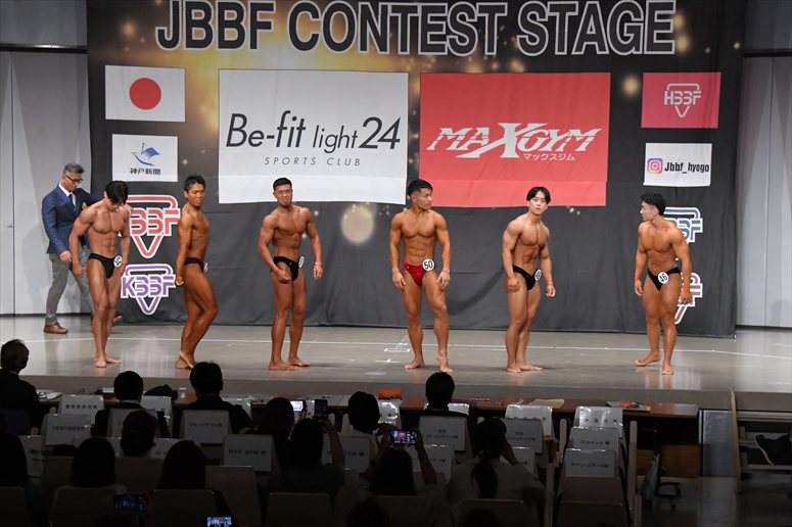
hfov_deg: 24.2
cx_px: 396
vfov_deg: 16.2
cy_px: 264
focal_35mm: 84
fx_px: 1847
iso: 6400
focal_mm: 56
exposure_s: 1/400
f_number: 5.6
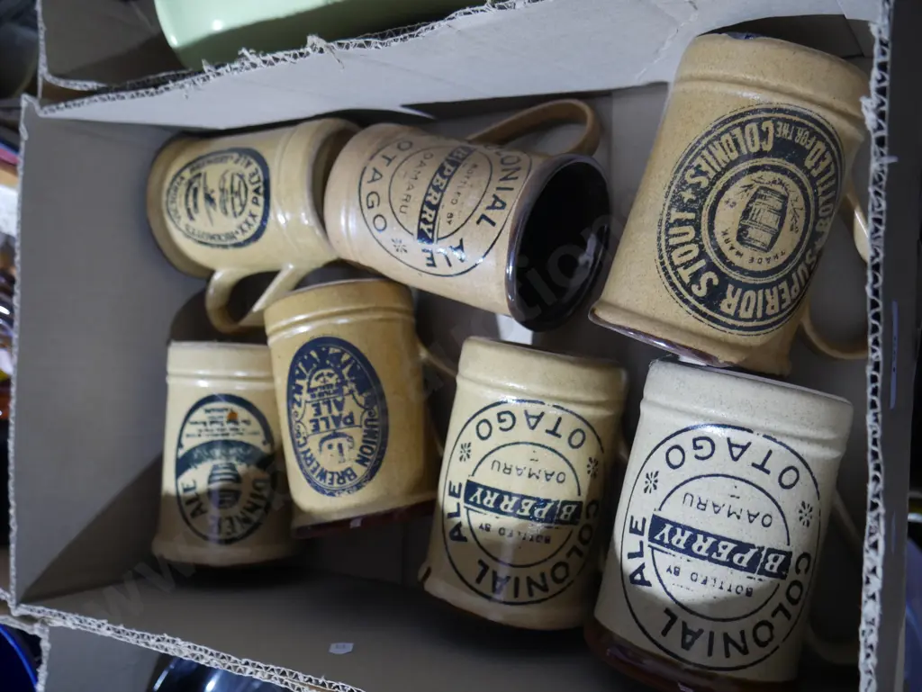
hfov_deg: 56.8
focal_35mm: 32
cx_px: 461
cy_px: 346
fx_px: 853
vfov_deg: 44.2
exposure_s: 1/60
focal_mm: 16
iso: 800
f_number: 3.6
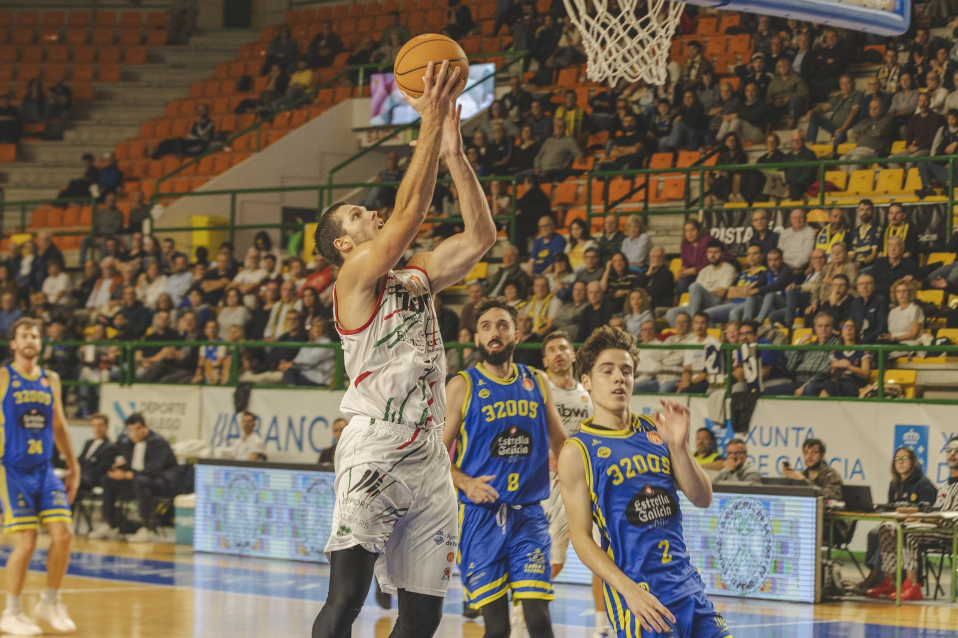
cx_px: 514
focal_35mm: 113
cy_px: 319
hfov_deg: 18.1
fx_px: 3000
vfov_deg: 12.1
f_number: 3.5
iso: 800
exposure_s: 1/400
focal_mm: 70
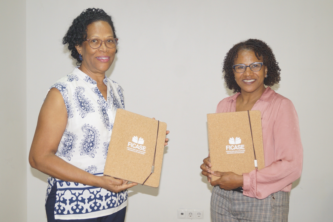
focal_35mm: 45
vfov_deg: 29.9
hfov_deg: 43.6
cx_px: 166
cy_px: 111
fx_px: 416
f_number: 4.5
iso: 800
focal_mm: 30
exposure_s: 1/160
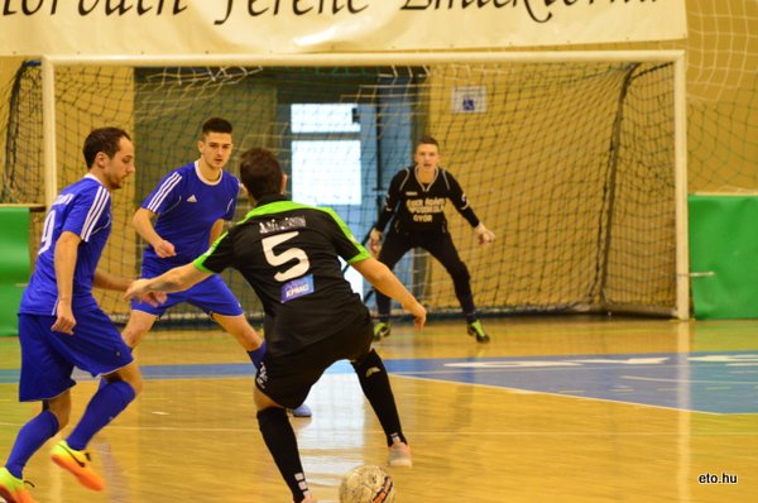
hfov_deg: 8.1
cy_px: 252
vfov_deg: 5.4
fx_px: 5361
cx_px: 379
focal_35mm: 255
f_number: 5
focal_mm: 170
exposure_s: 1/400
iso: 4000
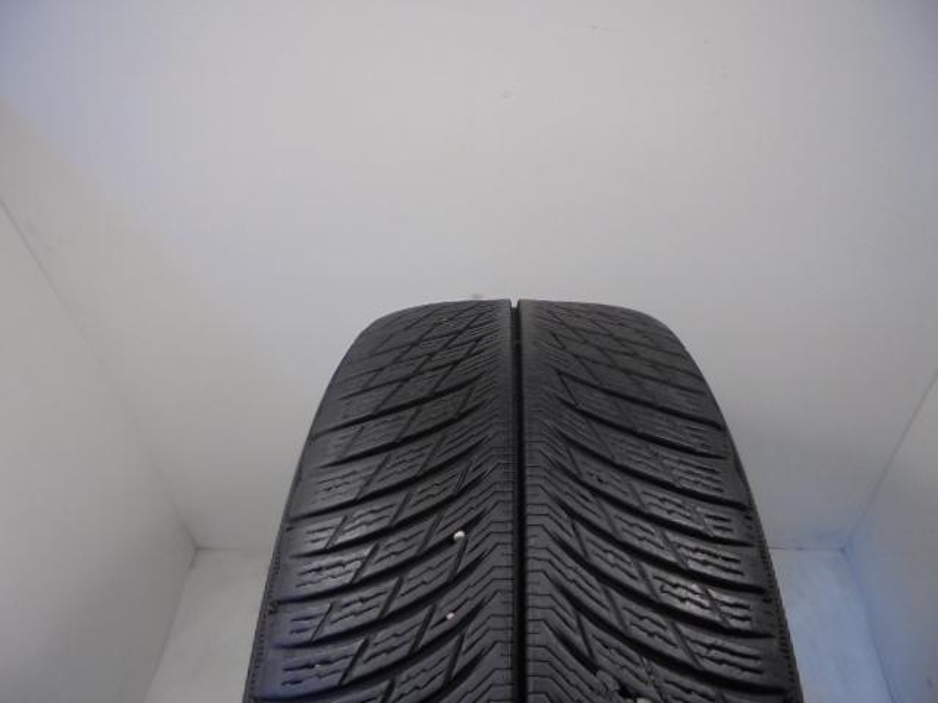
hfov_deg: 67.3
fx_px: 705
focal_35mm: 26
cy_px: 352
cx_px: 469
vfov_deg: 53.1
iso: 100
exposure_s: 1/30
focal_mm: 4.6
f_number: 3.5
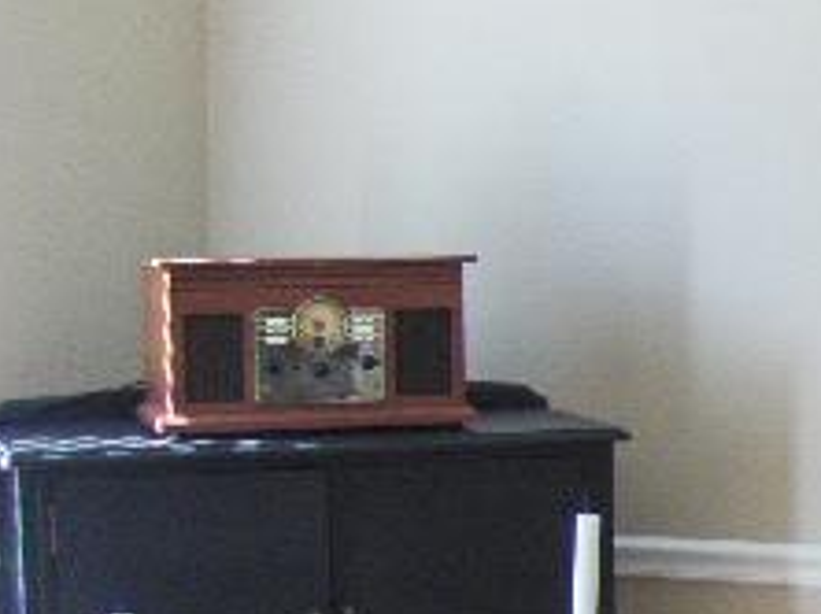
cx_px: 1143
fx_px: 2393
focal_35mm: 101
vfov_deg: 14.5
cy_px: 518
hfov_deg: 17.9
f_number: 2.8
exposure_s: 1/123
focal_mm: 7.5
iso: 159
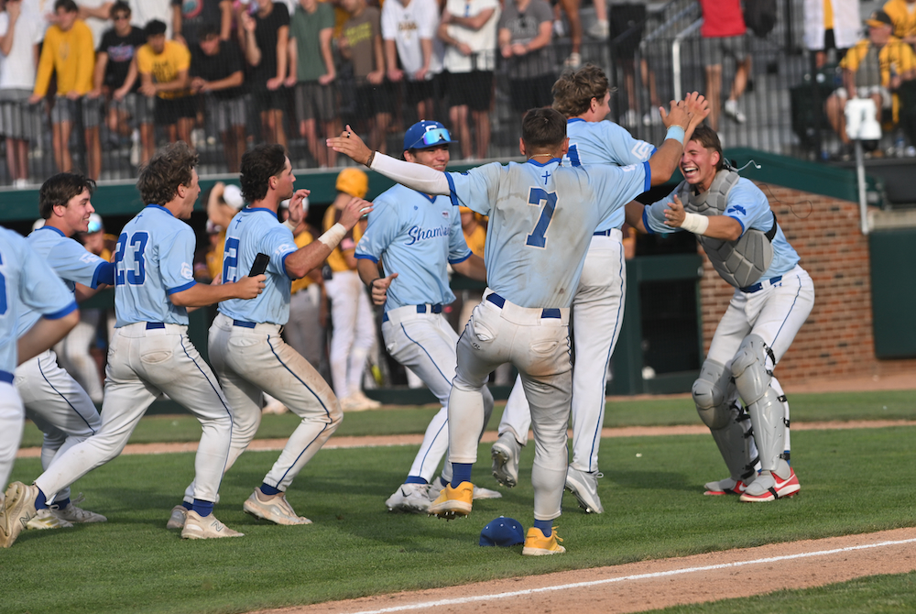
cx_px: 458
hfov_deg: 8.1
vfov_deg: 5.4
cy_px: 307
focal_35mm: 255
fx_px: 6498
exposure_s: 1/1250
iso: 160
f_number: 4.5
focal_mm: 170
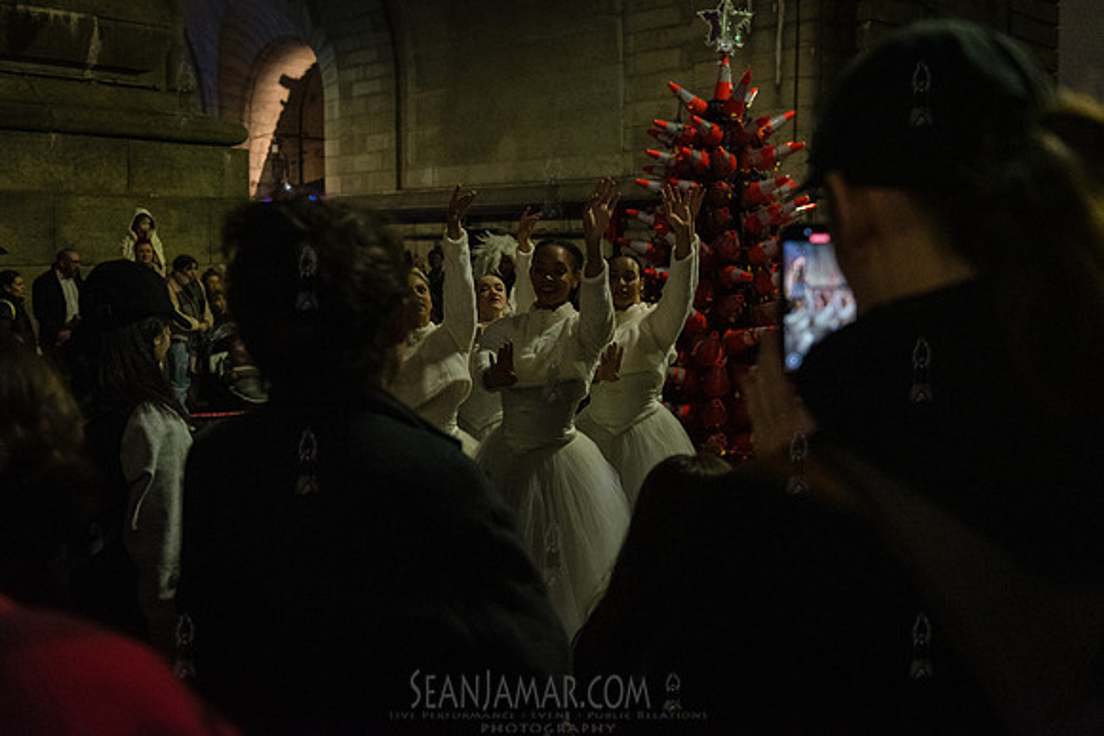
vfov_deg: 35.6
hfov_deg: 51.4
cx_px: 540
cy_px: 368
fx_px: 1147
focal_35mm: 37
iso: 8000
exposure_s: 1/200
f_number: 3.2
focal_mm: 36
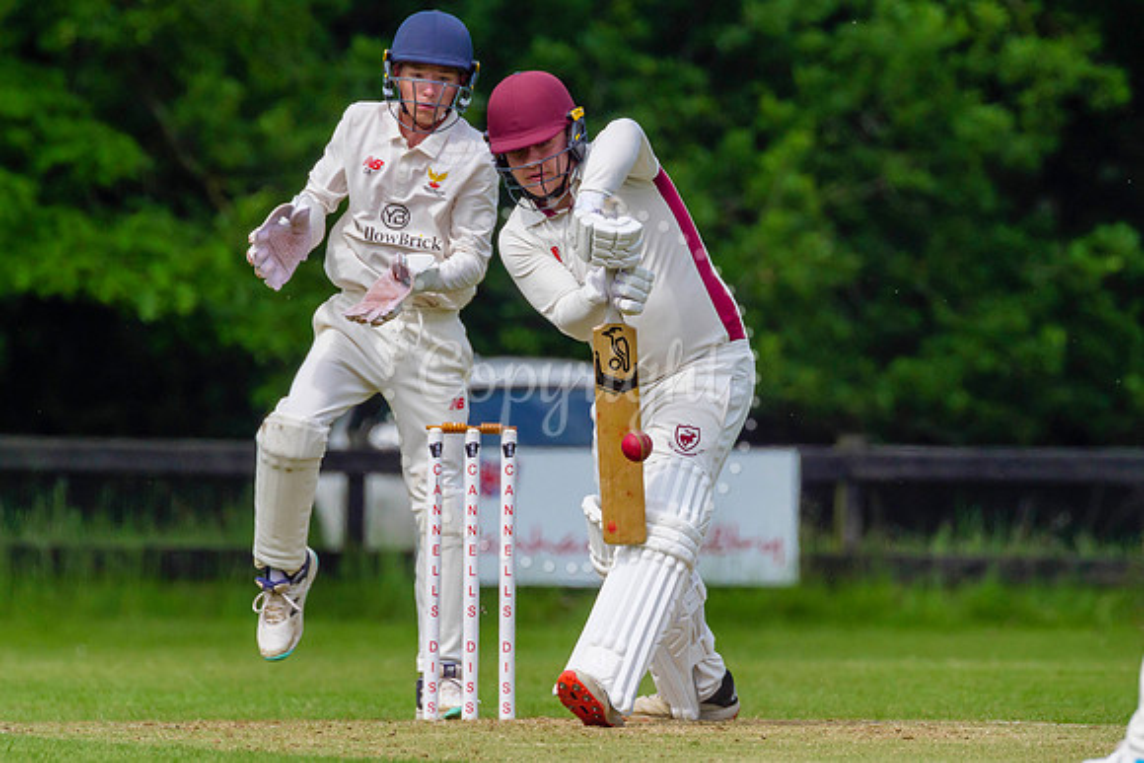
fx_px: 29815
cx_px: 600
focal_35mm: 938
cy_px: 340
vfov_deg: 1.5
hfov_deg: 2.2
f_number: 5.6
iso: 500
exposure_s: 1/2500
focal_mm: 400
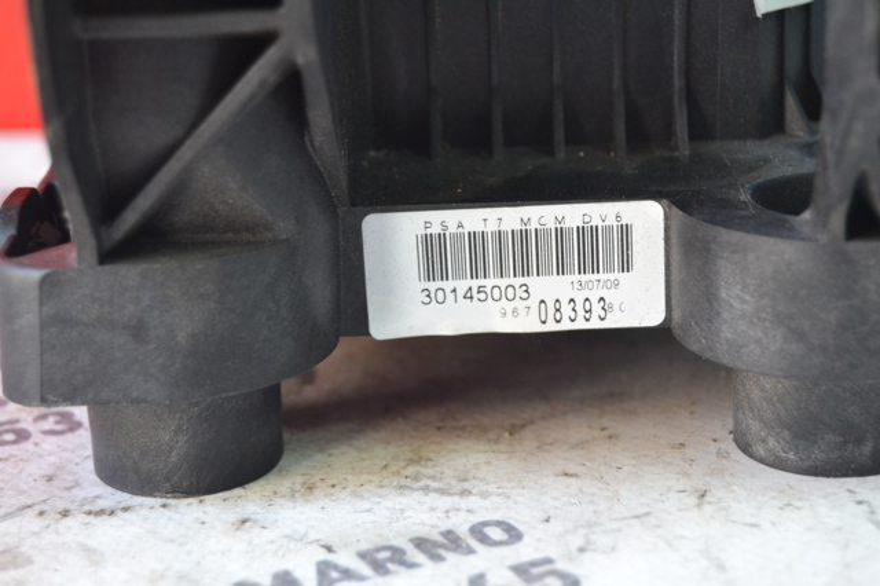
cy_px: 293
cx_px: 440
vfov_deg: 16.5
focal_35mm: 82
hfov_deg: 24.6
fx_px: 2016
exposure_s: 1/60
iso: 1800
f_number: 5.6
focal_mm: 55
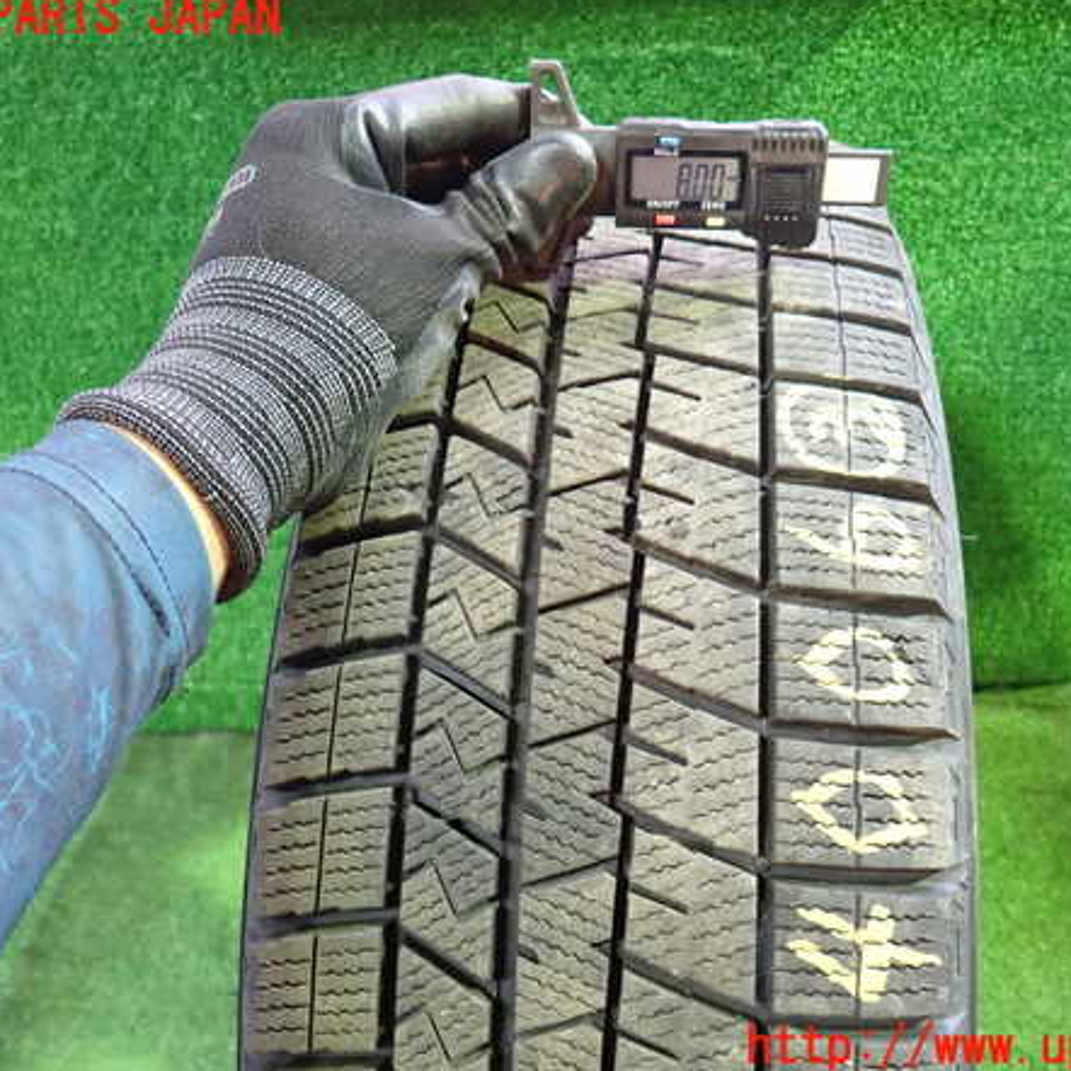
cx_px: 567
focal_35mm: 30
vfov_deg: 54.0
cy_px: 533
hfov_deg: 54.0
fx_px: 1050
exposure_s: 1/25
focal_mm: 4.5
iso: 800
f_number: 2
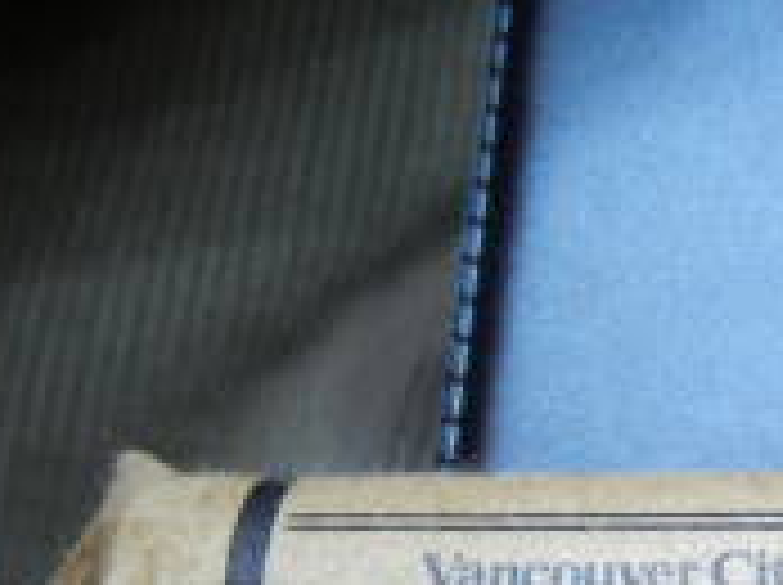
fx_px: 2552
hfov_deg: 16.9
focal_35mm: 113
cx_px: 846
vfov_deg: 12.9
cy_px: 623
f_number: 3.8
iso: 160
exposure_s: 1/61.4
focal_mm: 8.1
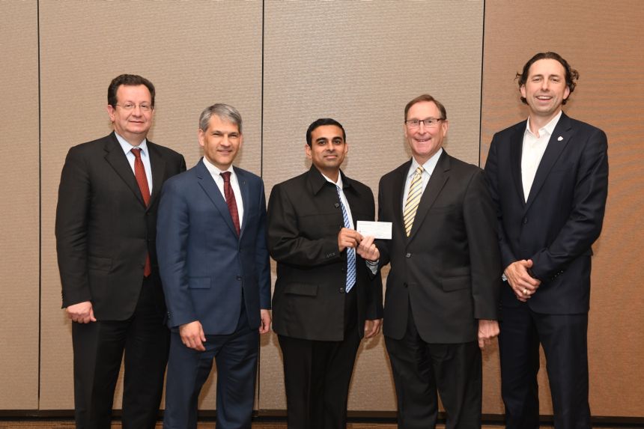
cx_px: 322
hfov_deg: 38.9
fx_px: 912
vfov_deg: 26.5
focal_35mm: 51
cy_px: 214
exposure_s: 1/125
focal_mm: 34
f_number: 5
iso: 1000
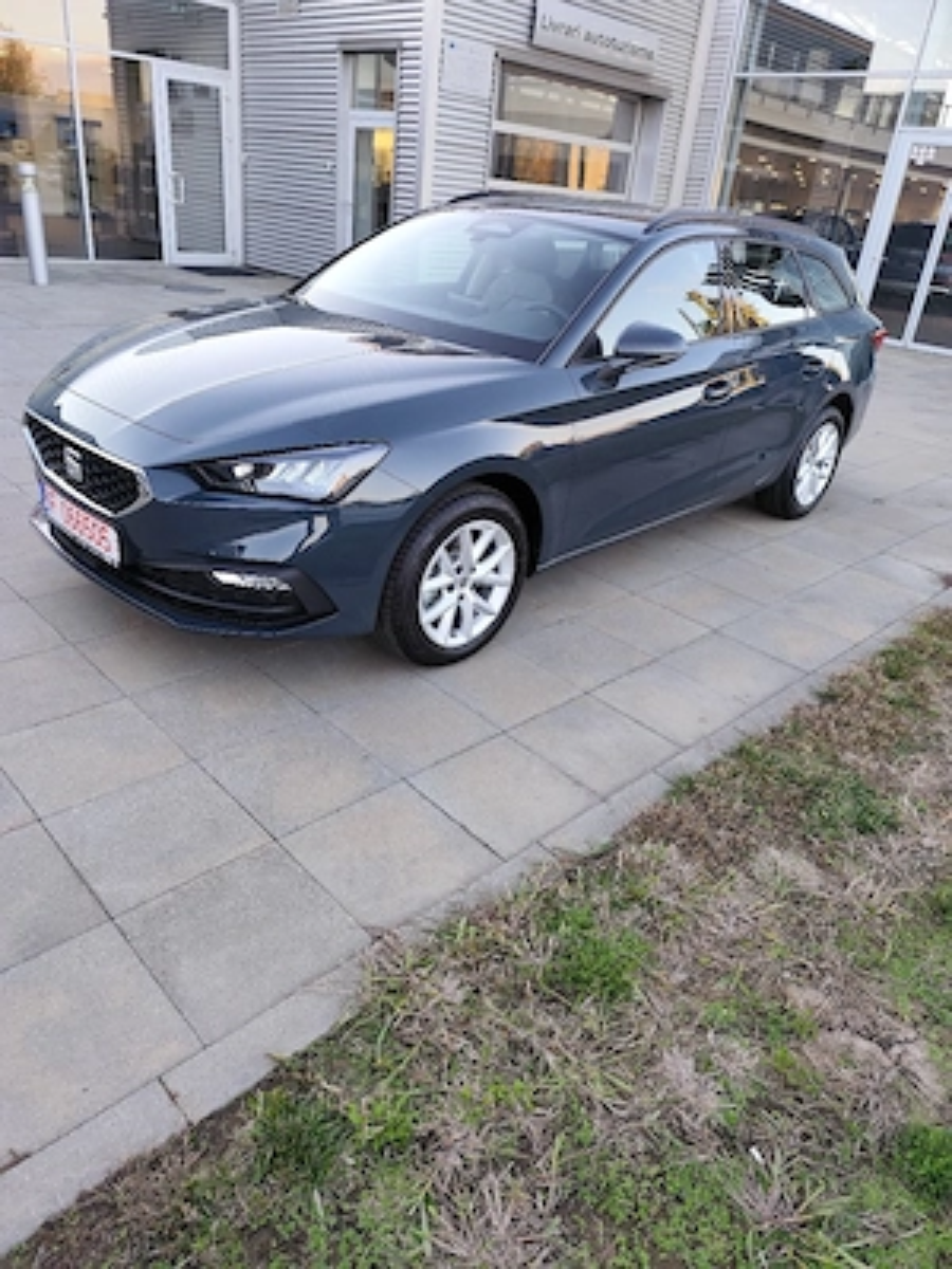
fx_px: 843
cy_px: 634
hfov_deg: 58.9
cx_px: 476
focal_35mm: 23
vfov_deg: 73.9
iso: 200
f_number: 1.65
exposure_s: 1/100
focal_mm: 6.14
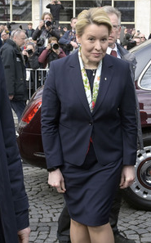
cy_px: 121
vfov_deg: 41.9
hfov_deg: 25.6
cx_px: 149
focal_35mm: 48
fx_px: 317
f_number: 10
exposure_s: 1/400
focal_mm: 31
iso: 1250
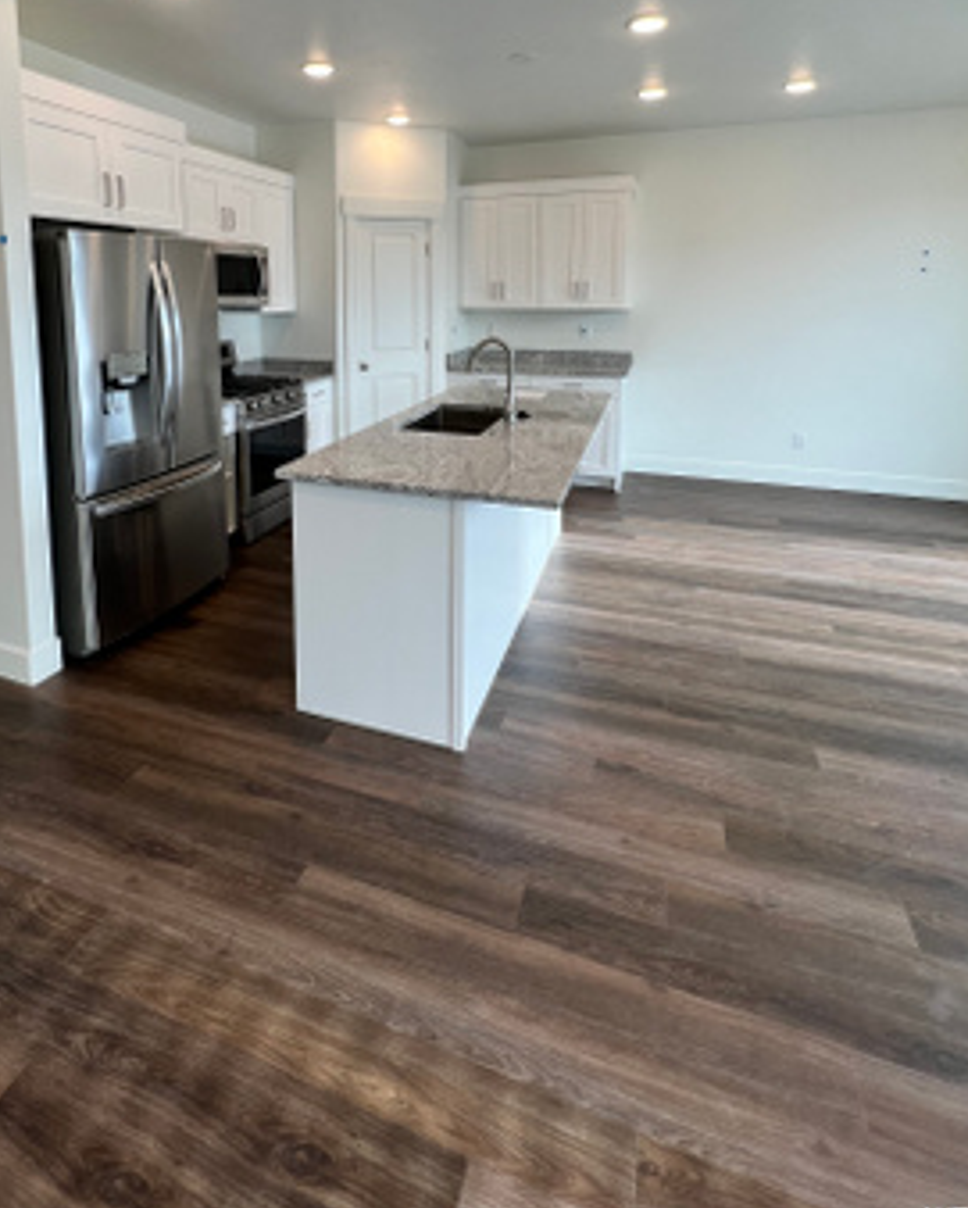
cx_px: 396
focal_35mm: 18
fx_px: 644
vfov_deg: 82.5
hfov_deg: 73.2
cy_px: 375
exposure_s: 1/120
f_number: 1.8
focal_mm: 1.57
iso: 40
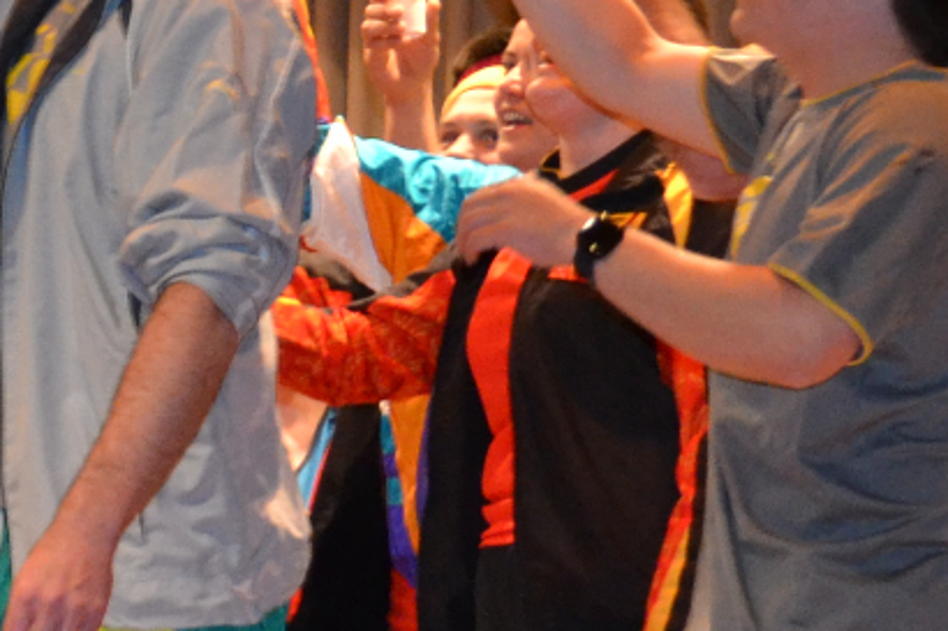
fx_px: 5725
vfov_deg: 6.3
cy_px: 75
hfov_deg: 9.4
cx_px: -155
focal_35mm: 218
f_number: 4.5
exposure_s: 1/60
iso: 1600
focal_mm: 29
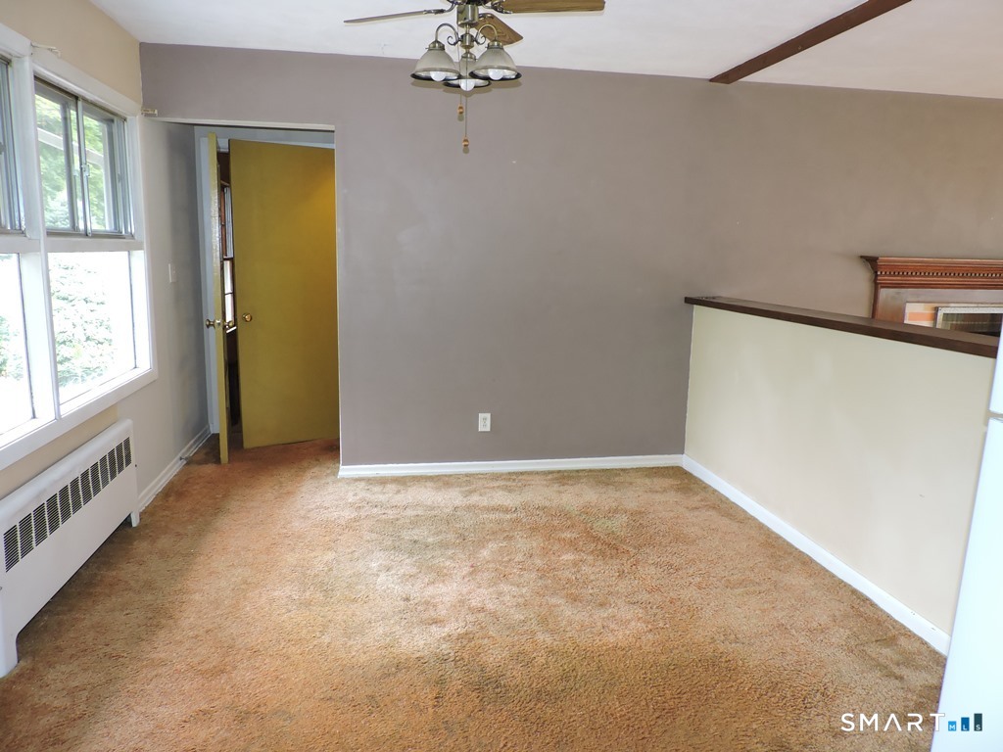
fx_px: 695
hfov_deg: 71.6
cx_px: 502
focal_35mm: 24
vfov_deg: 56.8
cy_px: 376
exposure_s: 1/40
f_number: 3
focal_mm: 4.3
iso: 250
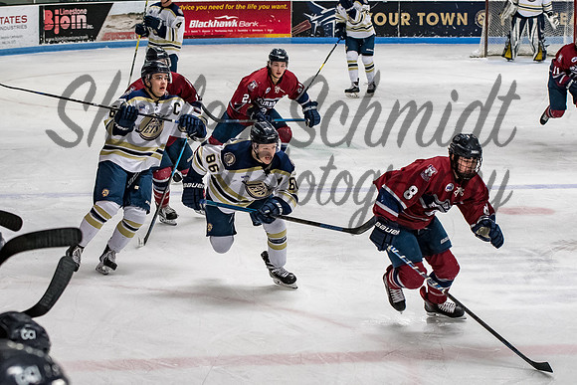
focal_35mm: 118
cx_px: 296
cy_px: 185
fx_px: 1889
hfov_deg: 17.4
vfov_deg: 11.6
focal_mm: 70
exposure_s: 1/800
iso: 2500
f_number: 4
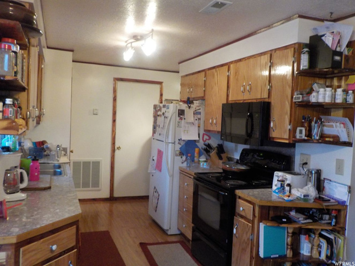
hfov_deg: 60.0
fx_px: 308
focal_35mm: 30
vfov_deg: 46.8
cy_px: 133
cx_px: 178
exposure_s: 1/30
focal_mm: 4.1
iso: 360
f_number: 3.3
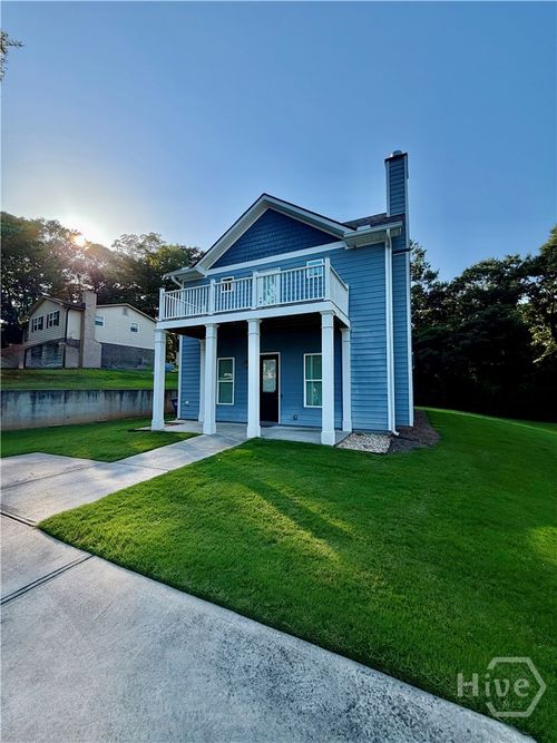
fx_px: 300
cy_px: 372
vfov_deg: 102.1
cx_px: 278
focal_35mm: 14
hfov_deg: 85.7
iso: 40
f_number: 2.2
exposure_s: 1/770
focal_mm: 2.22
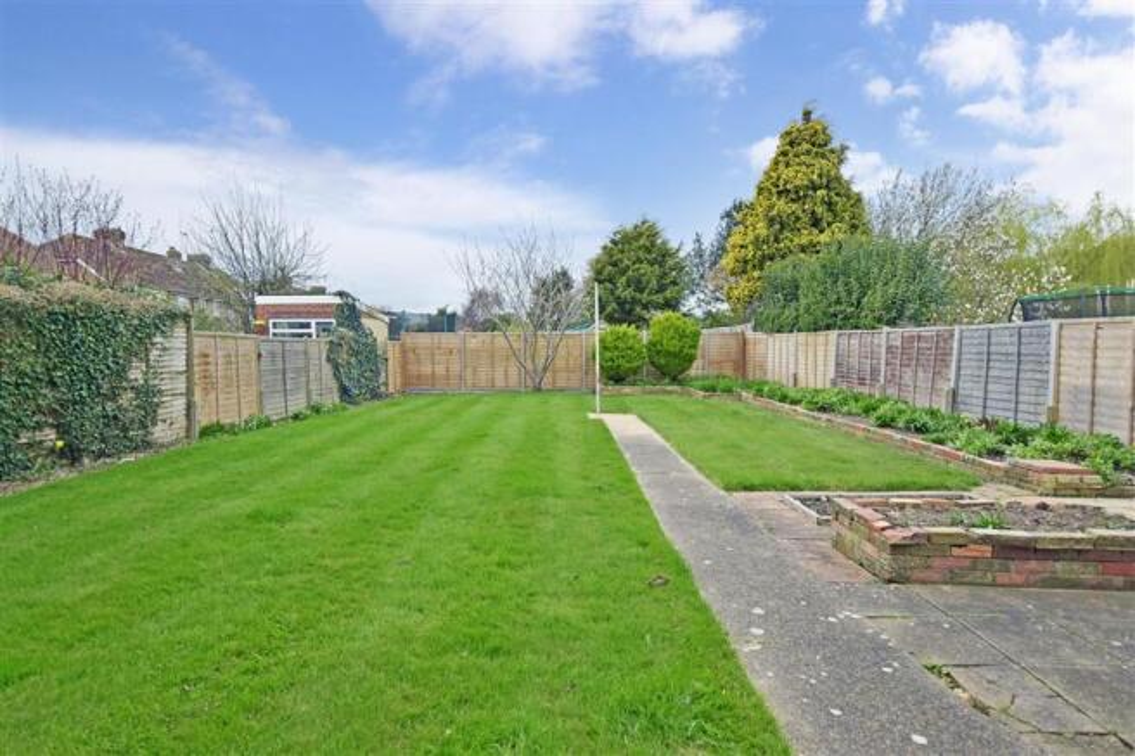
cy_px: 378
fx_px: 567
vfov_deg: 67.4
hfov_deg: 90.0
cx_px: 568
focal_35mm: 18
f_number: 8
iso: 400
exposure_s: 1/1000
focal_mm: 12
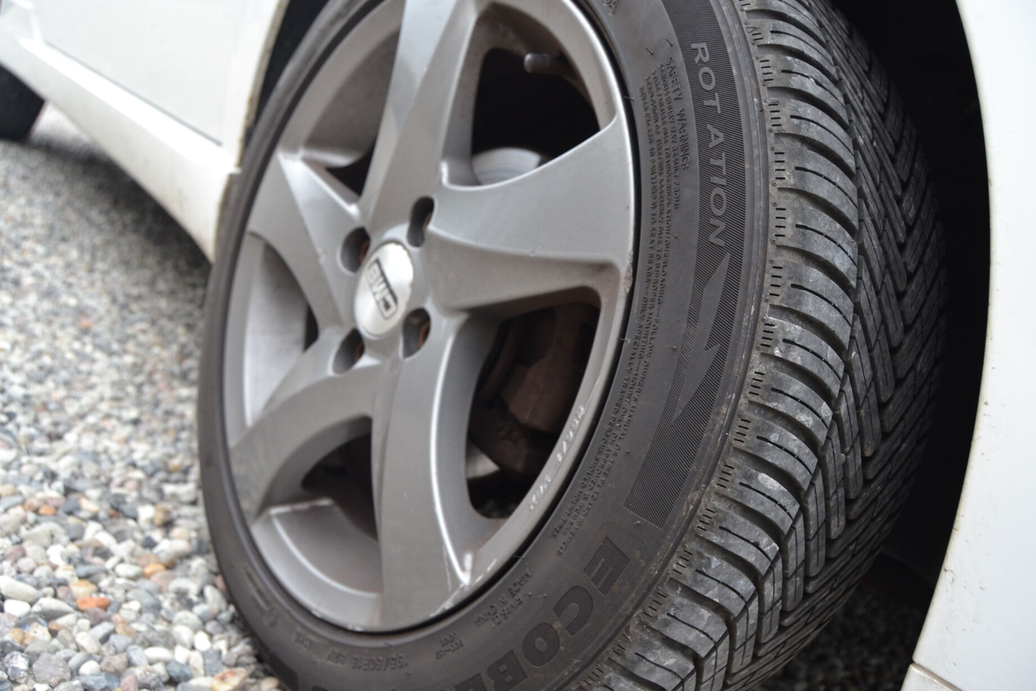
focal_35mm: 28
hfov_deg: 65.5
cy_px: 347
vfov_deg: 46.4
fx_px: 806
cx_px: 516
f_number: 5
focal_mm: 18
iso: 400
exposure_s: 1/100
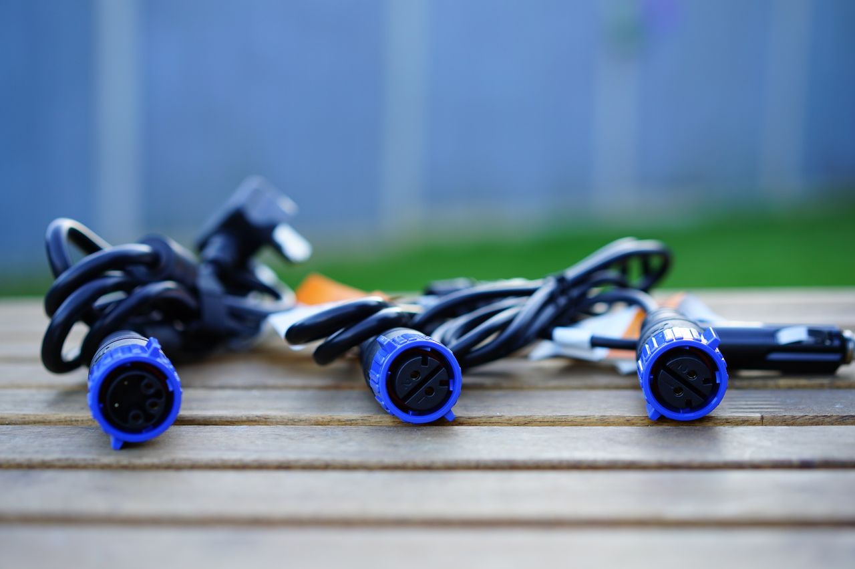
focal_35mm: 55
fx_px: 1305
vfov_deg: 24.6
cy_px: 284
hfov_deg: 36.3
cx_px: 428
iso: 100
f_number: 2.8
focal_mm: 55
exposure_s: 1/60
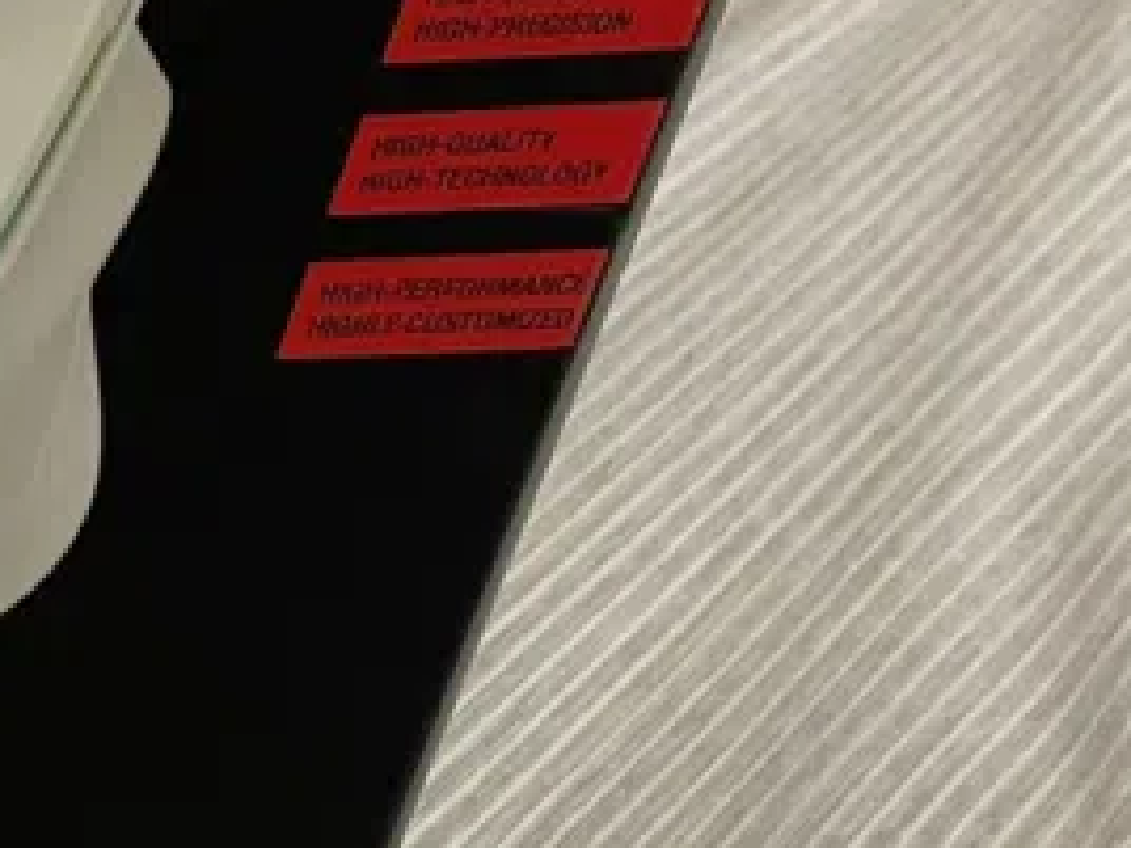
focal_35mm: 62
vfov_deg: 23.6
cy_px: 464
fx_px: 2026
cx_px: -186
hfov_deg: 27.8
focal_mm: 4.2
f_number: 1.6
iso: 160
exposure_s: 1/50
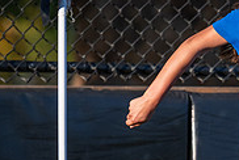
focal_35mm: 1003
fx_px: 6670
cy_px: 106
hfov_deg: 2.1
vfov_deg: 1.4
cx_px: 295
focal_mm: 200
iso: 320
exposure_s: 1/2000
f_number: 2.8
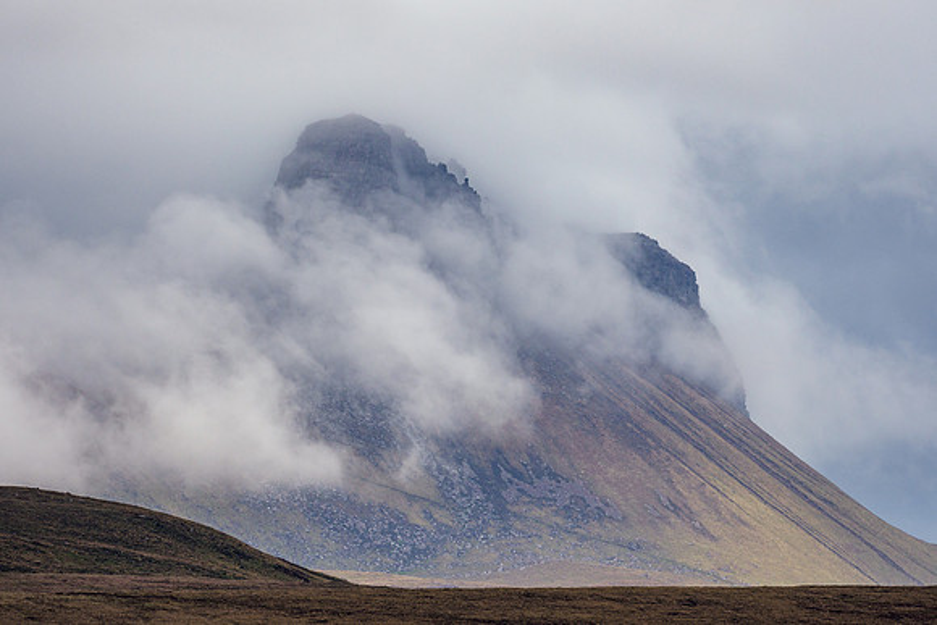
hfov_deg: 3.3
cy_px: 321
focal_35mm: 625
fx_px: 16272
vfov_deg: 2.2
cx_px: 468
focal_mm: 300
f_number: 4
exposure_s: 1/1600
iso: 200
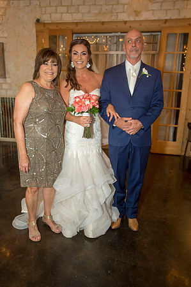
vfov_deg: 65.5
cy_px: 144
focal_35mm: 28
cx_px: 96
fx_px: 223
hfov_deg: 46.3
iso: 640
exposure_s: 1/80
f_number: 2.8
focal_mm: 28
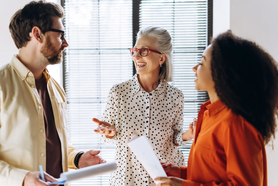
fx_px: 386
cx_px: 139
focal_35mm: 50
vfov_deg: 27.0
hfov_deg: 39.6
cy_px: 93
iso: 320
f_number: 2
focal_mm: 50
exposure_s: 1/500
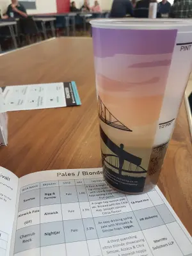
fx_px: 192
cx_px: 96
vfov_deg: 67.3
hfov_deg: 53.1
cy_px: 128
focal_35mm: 26
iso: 160
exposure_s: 1/60
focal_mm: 4.2
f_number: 1.7
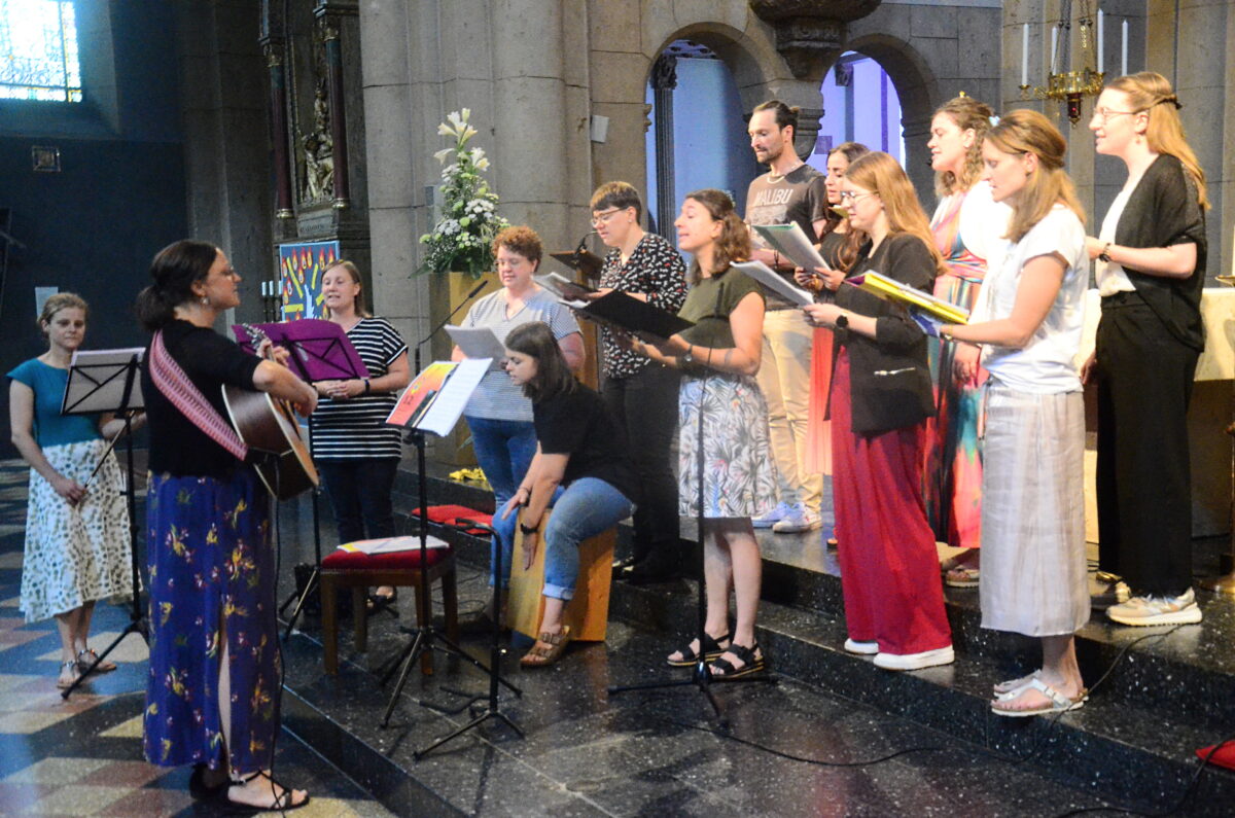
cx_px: 618
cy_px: 409
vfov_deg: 29.7
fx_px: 1541
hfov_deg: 43.7
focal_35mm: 45
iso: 6400
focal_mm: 30
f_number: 4.2
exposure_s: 1/60
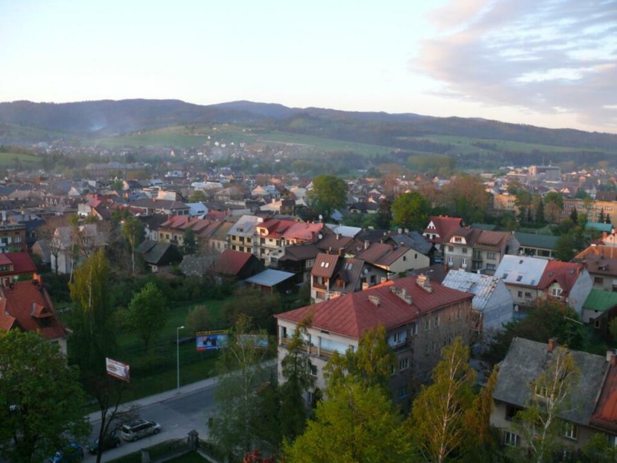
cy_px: 232
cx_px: 308
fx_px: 624
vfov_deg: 40.7
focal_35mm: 35
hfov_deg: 52.6
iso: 160
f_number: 2.8
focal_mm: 7.4
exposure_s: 1/125
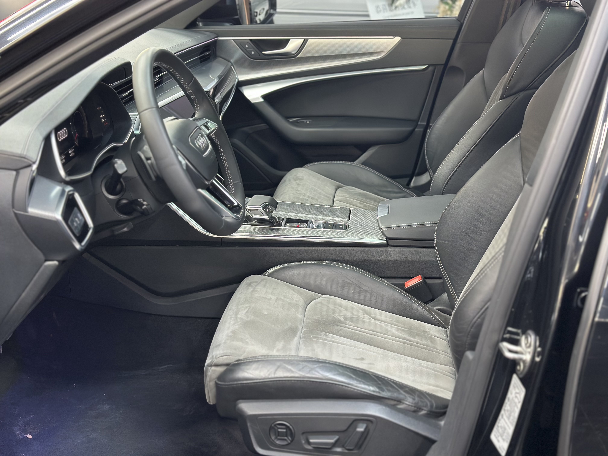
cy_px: 228
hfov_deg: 39.7
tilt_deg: -20.6
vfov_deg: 30.3
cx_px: 304
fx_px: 843
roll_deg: +0.0
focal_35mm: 48
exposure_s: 1/33
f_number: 1.78
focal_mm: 6.86
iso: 320
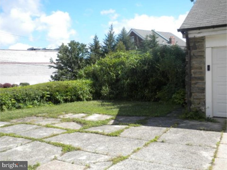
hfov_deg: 50.1
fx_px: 243
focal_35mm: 37
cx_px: 114
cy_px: 85
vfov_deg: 38.7
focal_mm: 6.6
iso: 64
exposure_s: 1/482
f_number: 3.5
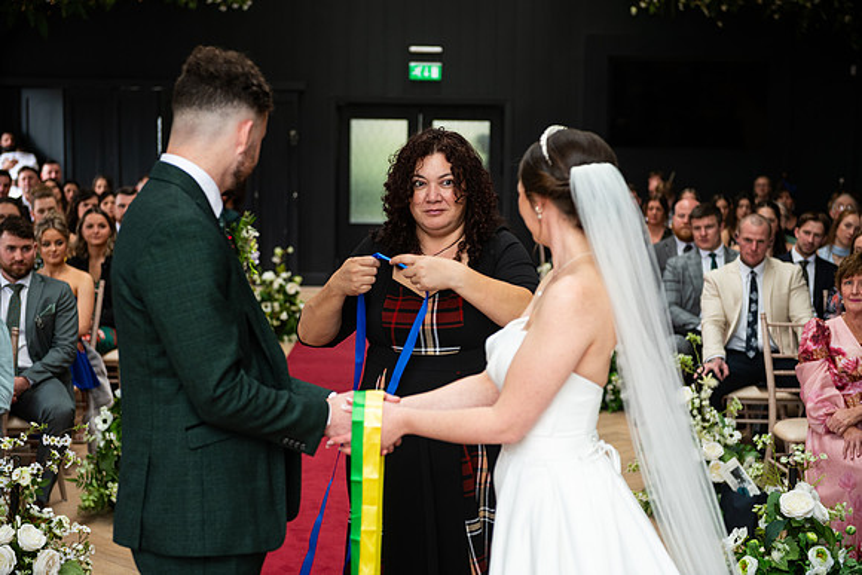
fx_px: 1485
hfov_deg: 32.4
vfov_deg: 21.9
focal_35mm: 62
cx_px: 431
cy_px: 288
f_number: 3.5
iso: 400
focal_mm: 62
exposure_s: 1/200
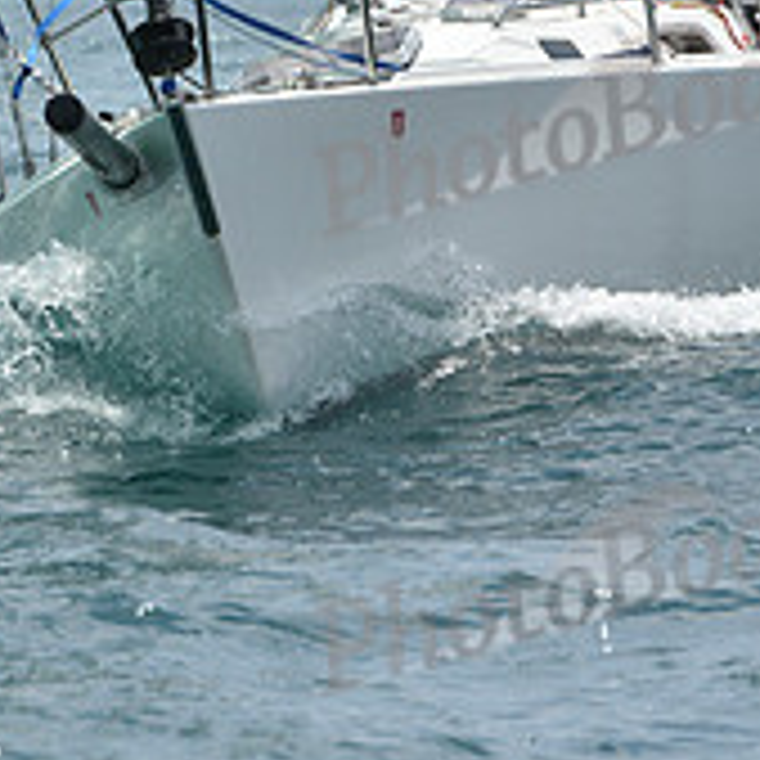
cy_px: -52
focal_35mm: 583
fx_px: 14481
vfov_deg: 3.0
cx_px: 85
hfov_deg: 3.0
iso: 250
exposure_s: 1/1250
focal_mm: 200
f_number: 9
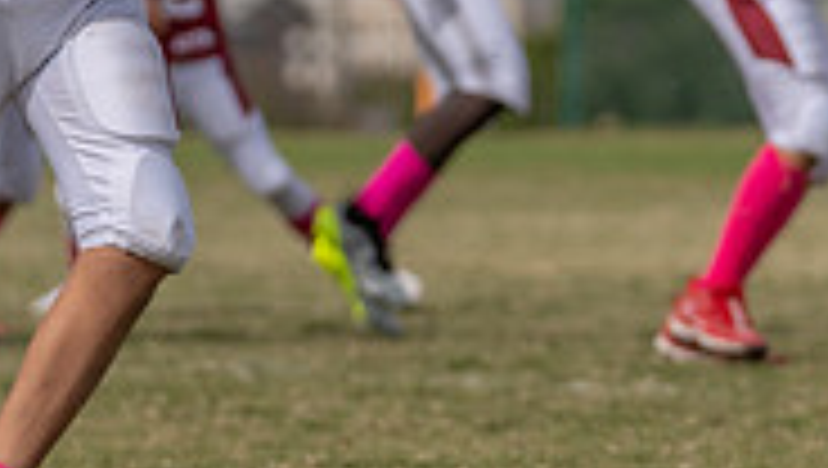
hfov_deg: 4.0
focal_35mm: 535
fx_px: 11760
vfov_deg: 2.3
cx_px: -64
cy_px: -88
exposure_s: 1/2000
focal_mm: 124
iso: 100
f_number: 3.5
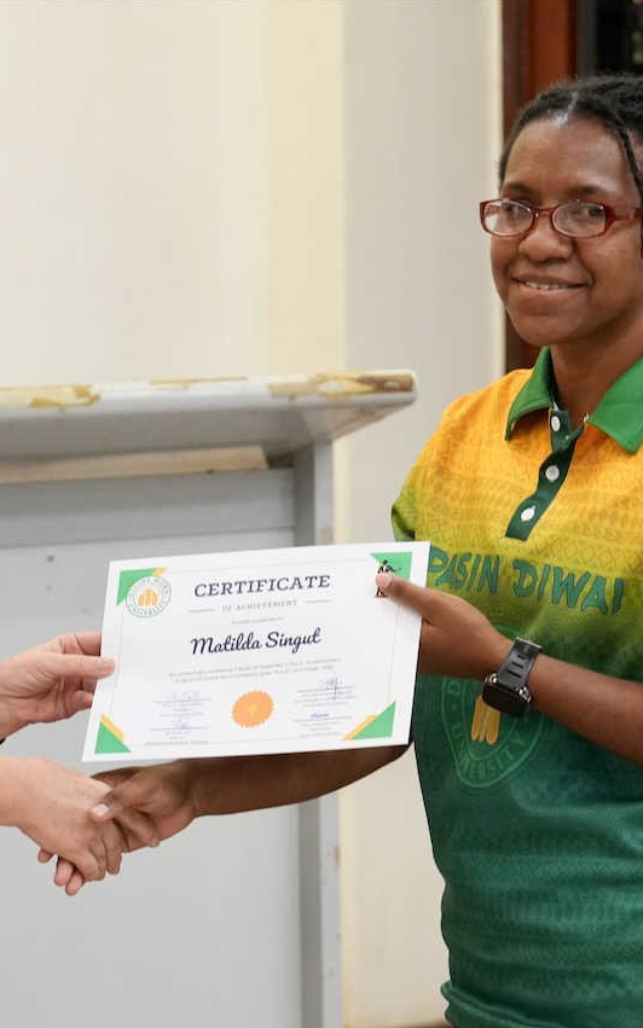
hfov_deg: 8.1
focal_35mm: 161
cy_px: 513
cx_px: 191
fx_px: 4513
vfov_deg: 13.0
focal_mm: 70
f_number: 3.2
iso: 2500
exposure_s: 1/160
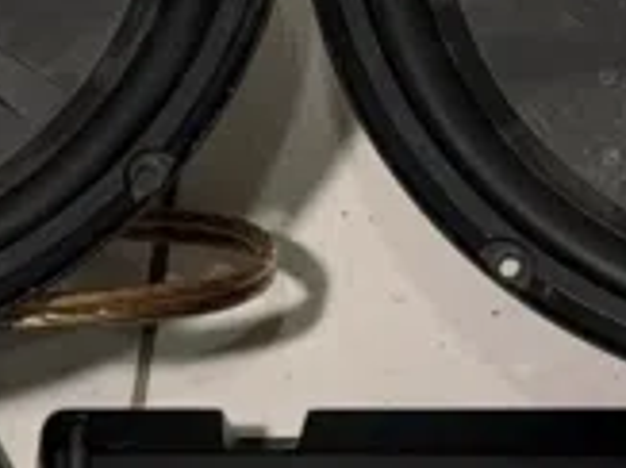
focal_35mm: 189
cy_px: 211
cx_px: 338
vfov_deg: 7.8
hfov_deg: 10.5
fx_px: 3415
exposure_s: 1/50
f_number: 1.78
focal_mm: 6.76
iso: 160
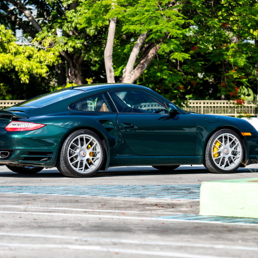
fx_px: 1560
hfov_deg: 9.5
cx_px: 131
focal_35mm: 185
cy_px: 109
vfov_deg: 9.5
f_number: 4
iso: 100
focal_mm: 122
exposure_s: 1/320
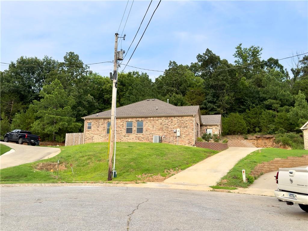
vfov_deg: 40.7
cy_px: 116
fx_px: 311
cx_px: 154
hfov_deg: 52.6
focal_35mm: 35
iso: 100
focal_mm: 6.76
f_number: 1.78
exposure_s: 1/915
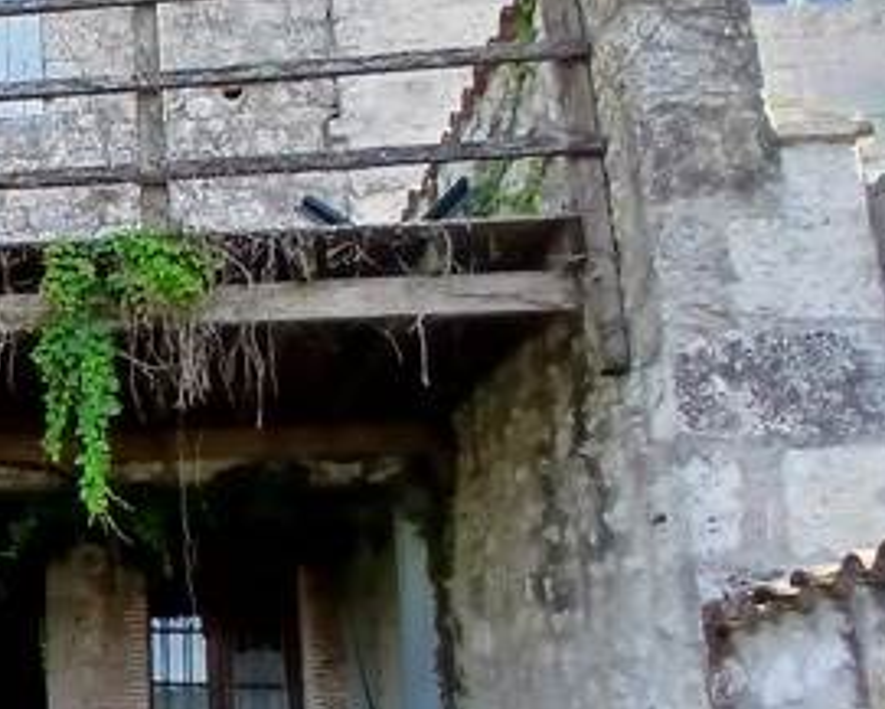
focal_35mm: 49
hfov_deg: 29.7
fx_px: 1284
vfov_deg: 30.7
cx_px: -294
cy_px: 448
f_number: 2.2
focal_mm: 1.4
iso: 50
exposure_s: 1/500
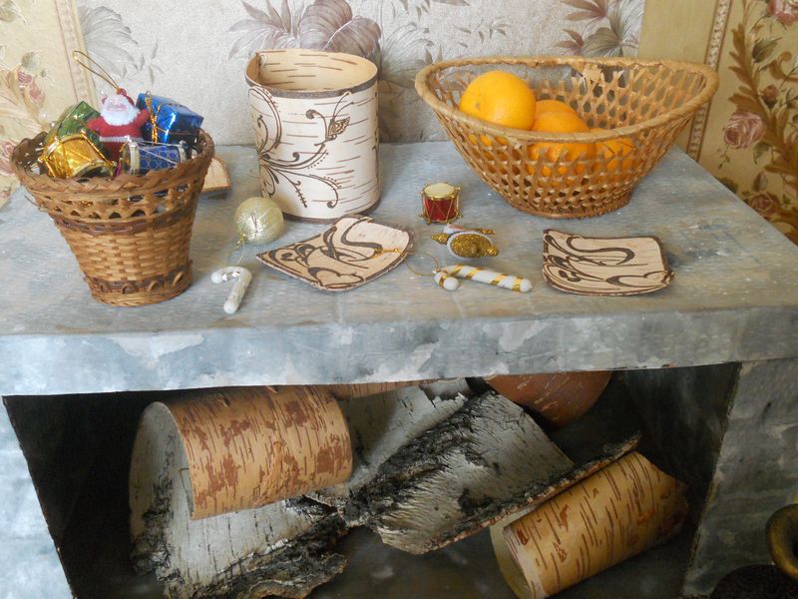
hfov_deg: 56.8
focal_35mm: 32
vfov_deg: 44.2
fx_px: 738
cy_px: 300
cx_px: 399
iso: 400
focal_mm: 5.8
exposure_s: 1/6
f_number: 3.5
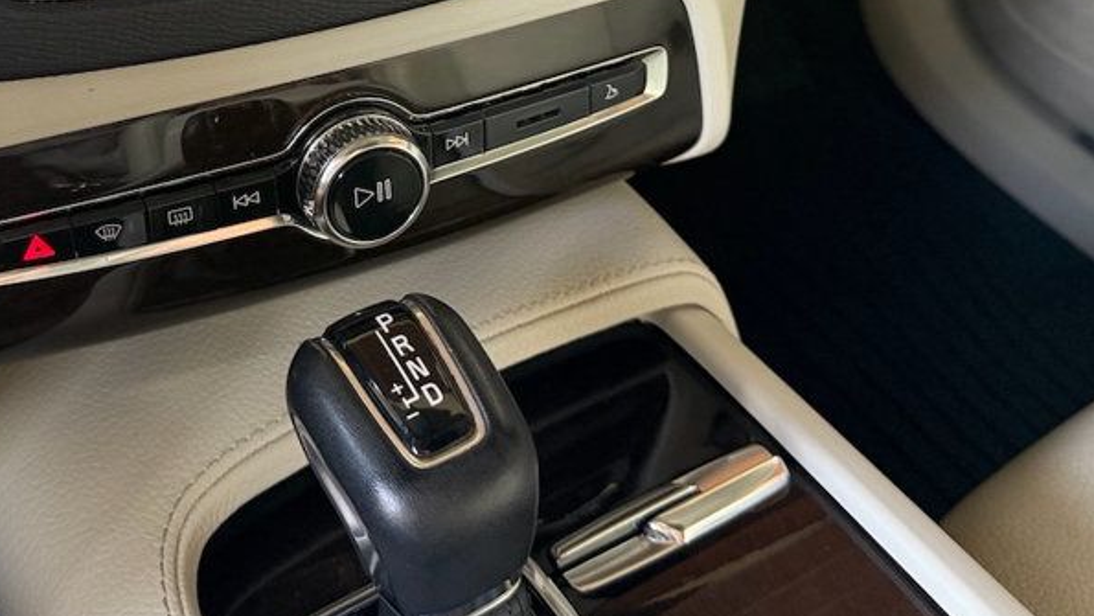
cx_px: 421
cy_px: 11
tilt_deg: -37.5
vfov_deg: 25.3
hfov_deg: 45.1
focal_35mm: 45
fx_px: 1306
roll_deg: -4.6
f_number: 1.78
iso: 200
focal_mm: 6.76
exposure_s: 1/63
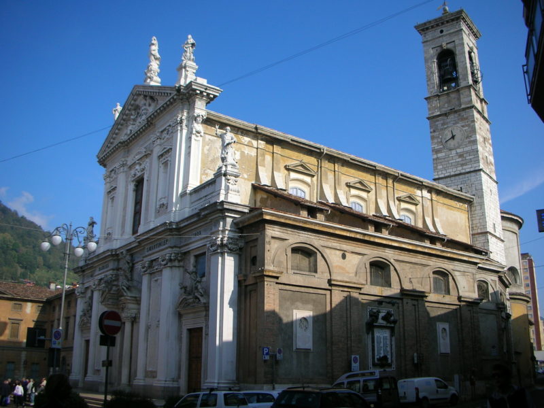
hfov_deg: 52.6
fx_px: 550
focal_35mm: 35
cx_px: 272
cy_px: 204
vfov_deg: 40.7
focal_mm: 5.8
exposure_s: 1/116
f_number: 8.5
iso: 50
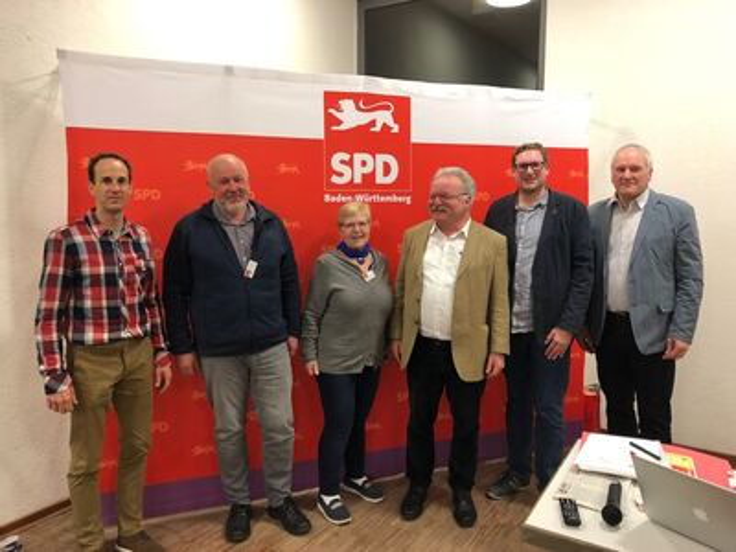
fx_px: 595
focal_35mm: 28
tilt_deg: -7.3
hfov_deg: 63.4
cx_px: 368
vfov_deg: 49.7
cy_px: 276
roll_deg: -0.5
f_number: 1.8
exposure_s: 1/17
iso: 100
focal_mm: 3.99
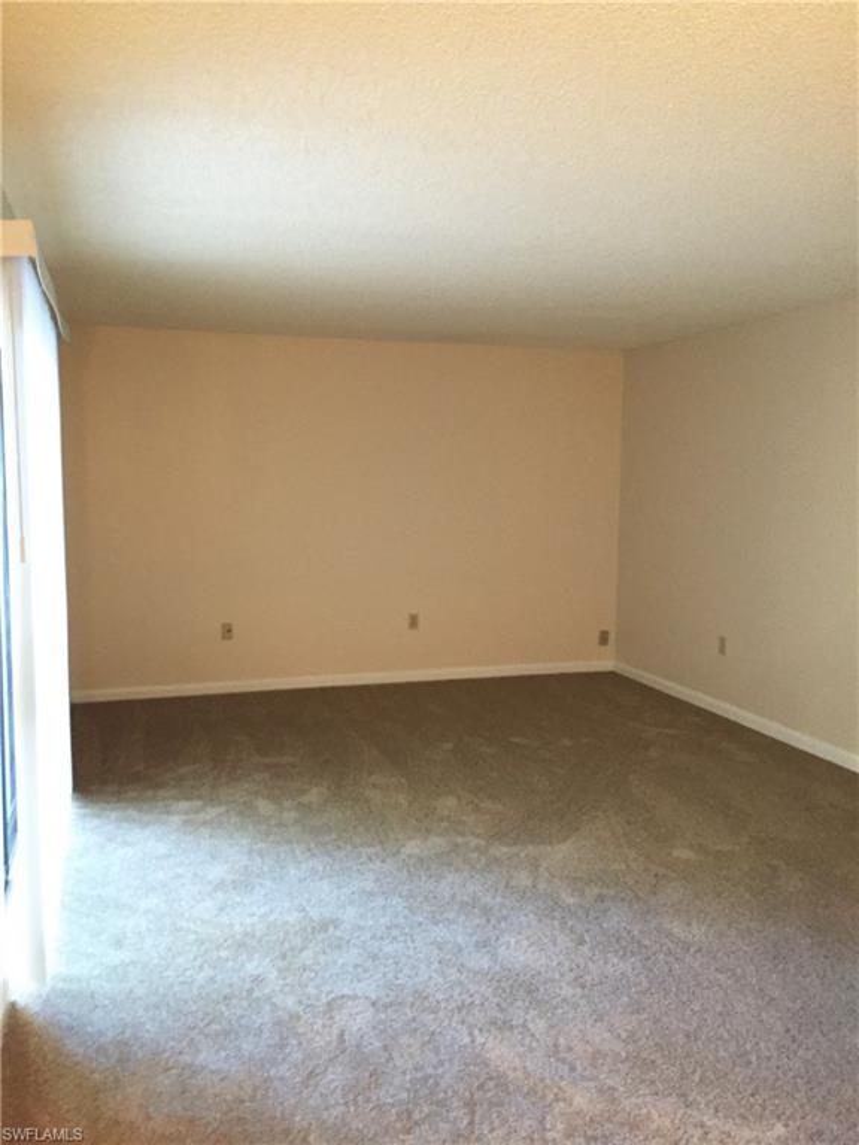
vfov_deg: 61.7
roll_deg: -1.1
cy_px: 572
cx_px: 430
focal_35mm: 29
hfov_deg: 48.2
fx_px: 960
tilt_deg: -5.8
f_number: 2.2
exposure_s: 1/20
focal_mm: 4.15
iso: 250
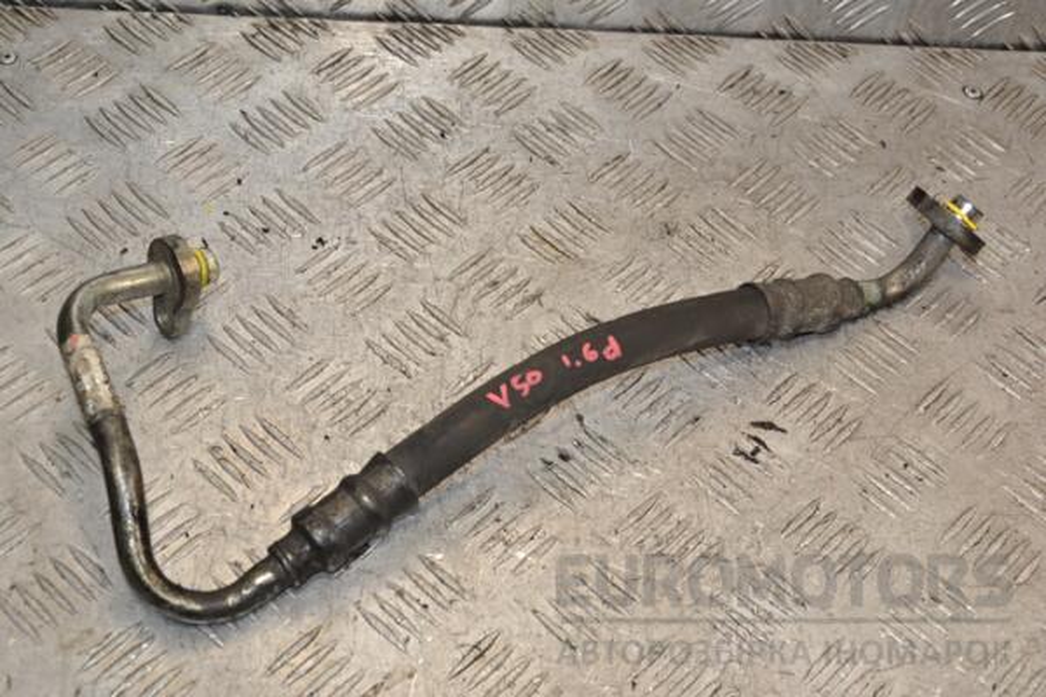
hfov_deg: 35.1
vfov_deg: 23.8
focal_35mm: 57
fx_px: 1656
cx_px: 523
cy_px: 348
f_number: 7.1
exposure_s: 1/200
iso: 800
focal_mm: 38
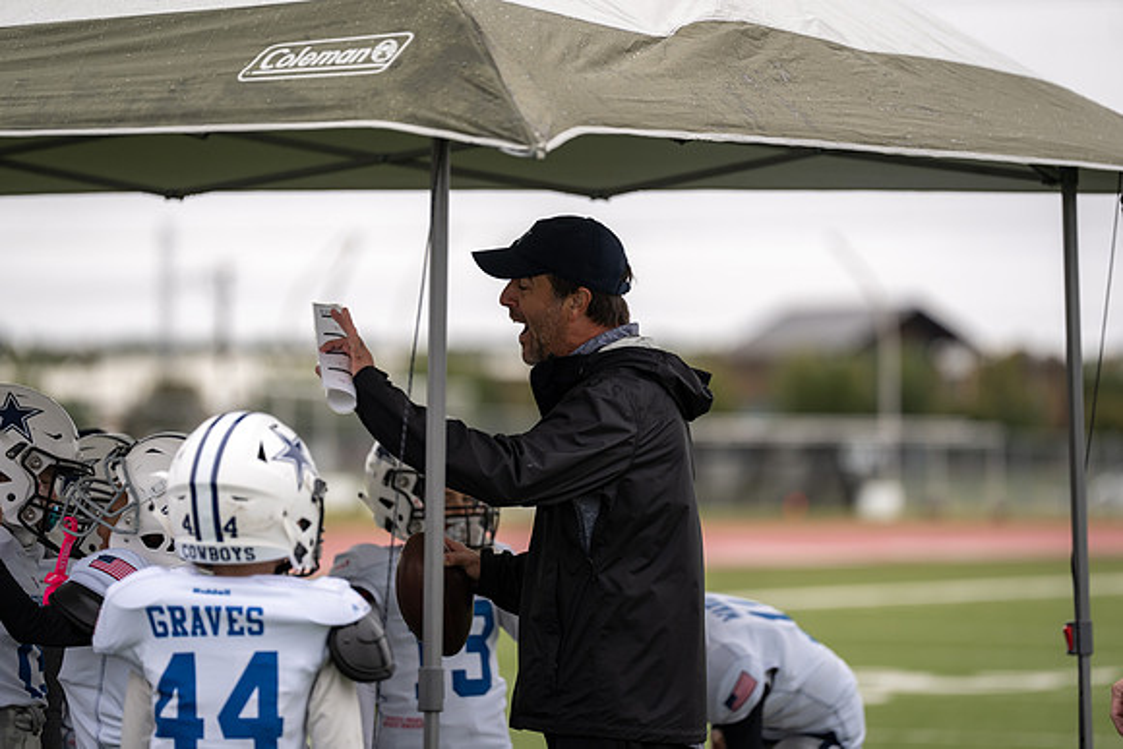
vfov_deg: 6.9
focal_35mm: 200
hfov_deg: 10.3
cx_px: 562
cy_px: 374
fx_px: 6240
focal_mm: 200
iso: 160
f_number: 2.8
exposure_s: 1/1250
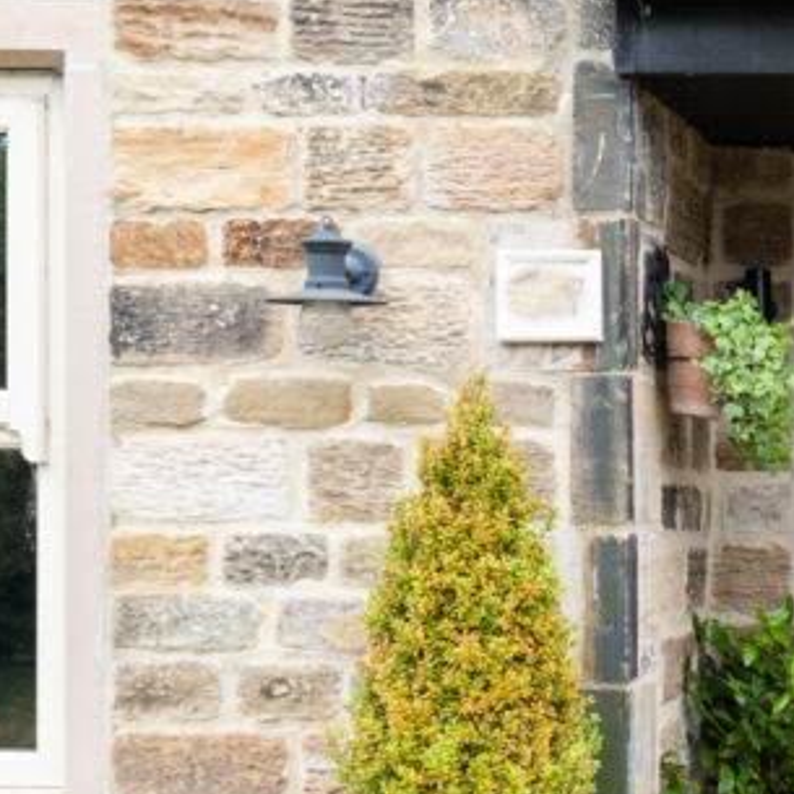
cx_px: 1031
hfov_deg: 18.6
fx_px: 2258
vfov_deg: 19.9
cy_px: 517
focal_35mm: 87
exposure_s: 1/60
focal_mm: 30
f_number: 8
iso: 200
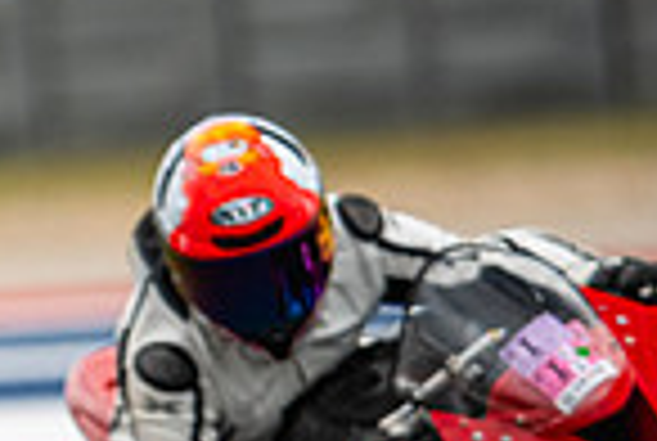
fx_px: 21725
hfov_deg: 1.7
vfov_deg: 1.2
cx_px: -477
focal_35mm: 1188
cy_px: 767
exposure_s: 1/5000
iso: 500
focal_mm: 200
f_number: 2
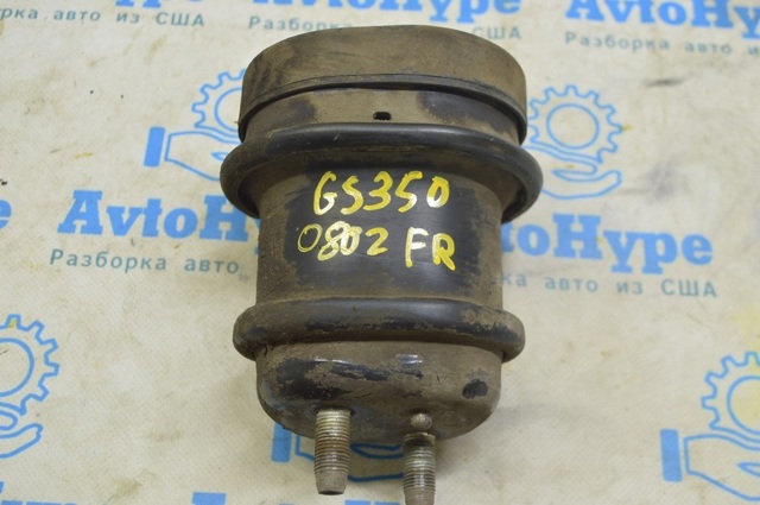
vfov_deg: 29.8
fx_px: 949
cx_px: 380
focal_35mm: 45
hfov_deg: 43.7
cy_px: 252
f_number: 5.6
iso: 400
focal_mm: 30
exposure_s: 1/20
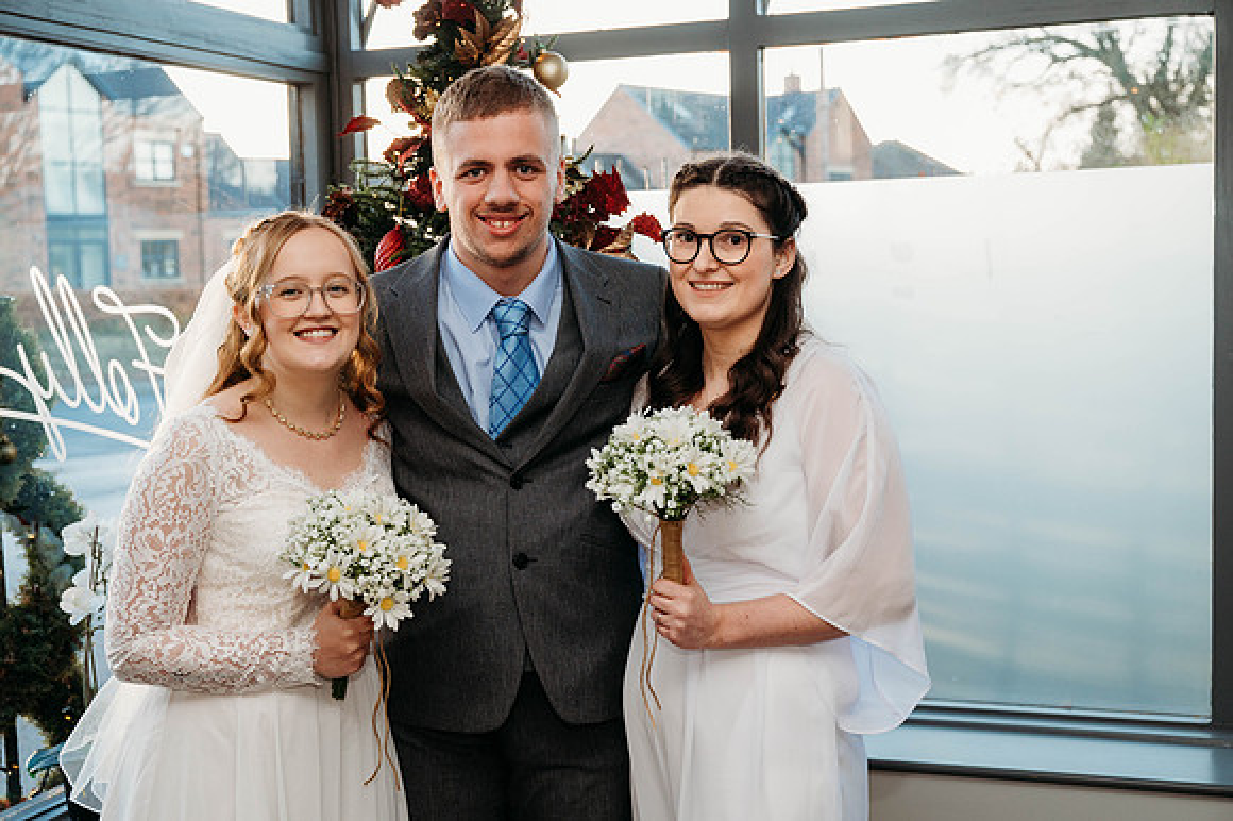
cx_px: 616
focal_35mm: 46
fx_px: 1575
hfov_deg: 42.8
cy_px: 410
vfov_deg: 29.2
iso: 1000
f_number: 4.5
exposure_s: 1/200
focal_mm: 46
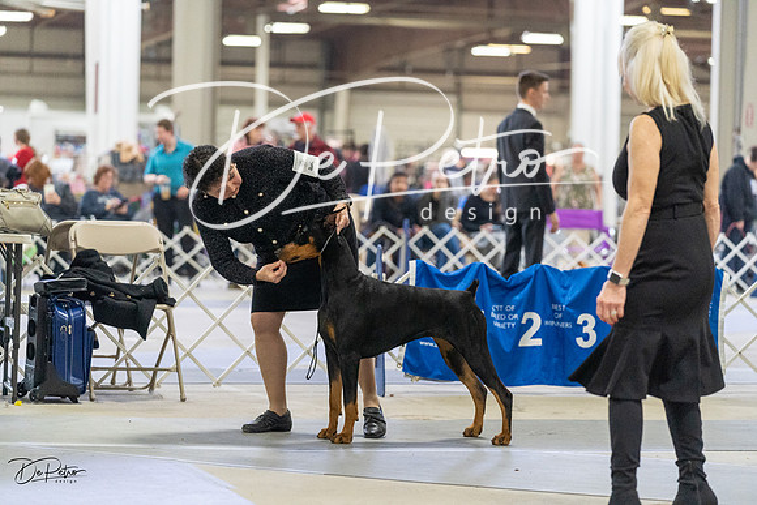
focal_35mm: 129
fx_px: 2713
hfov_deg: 15.9
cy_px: 252
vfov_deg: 10.6
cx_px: 378
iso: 6400
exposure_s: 1/320
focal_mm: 129
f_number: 3.5
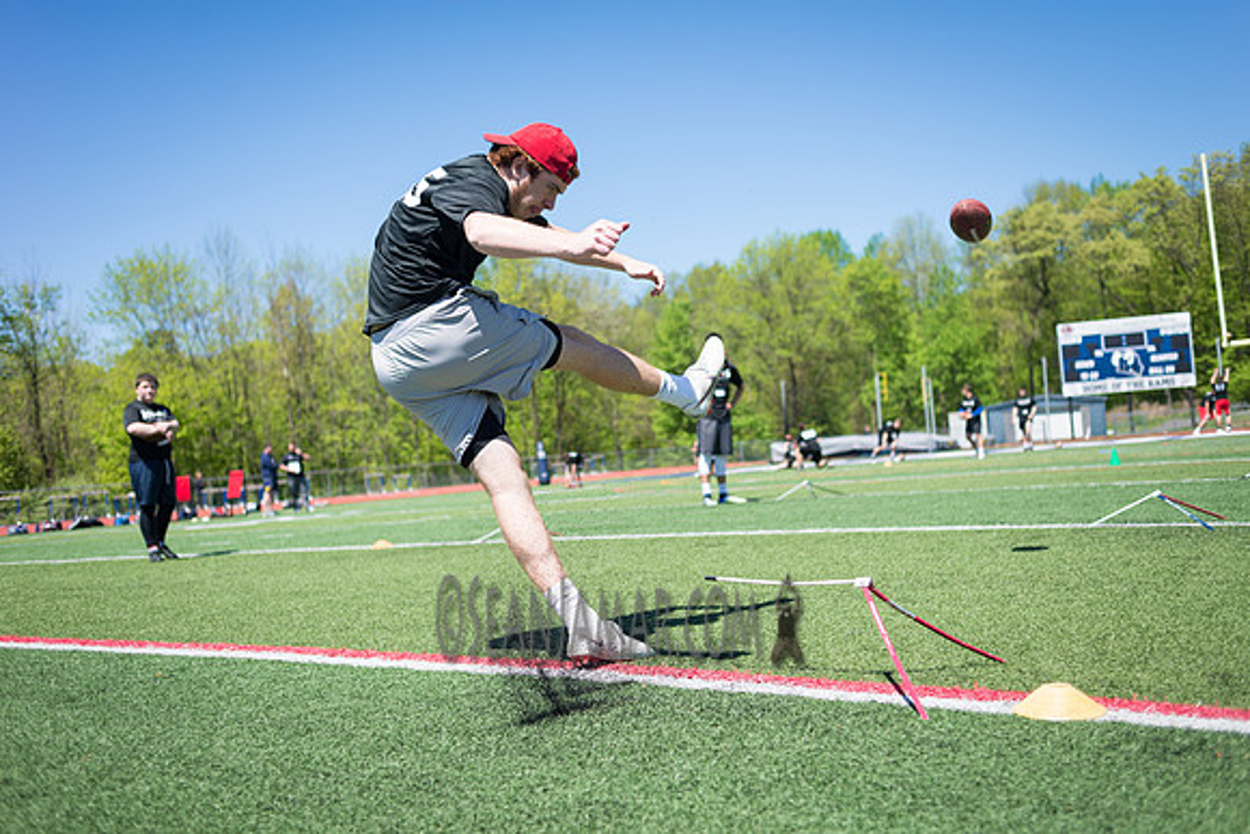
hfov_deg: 54.4
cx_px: 625
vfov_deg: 37.9
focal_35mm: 35
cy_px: 417
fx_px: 1216
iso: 125
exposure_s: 1/2000
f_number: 3.2
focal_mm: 35
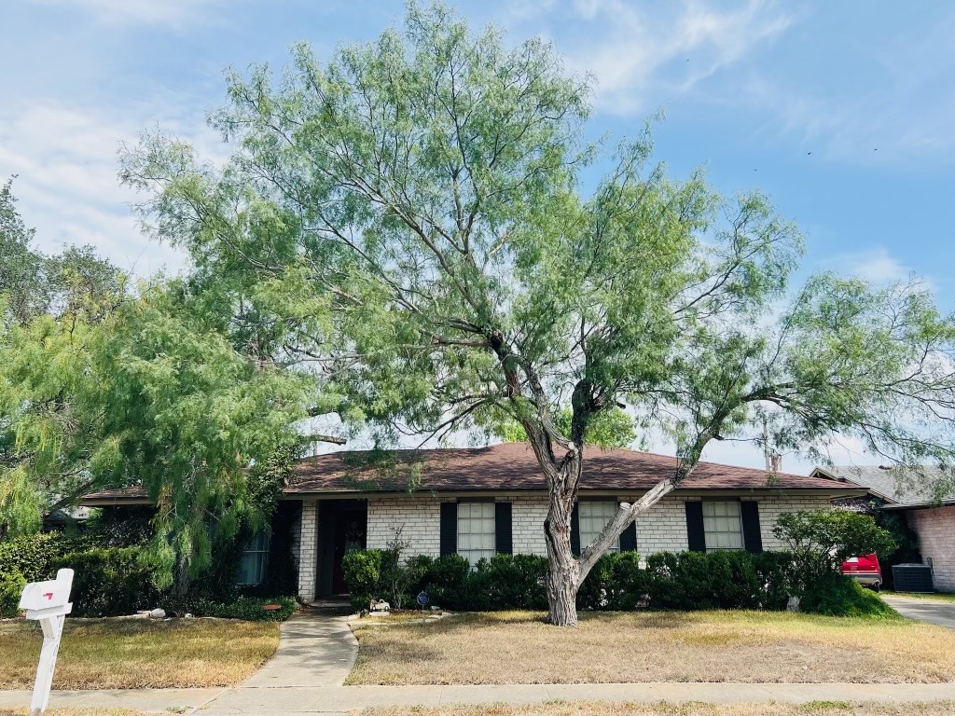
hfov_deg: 67.3
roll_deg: +0.0
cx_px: 478
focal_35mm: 26
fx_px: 717
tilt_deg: +14.5
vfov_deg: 53.1
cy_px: 358
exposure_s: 1/2695
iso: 50
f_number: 1.5
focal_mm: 5.7
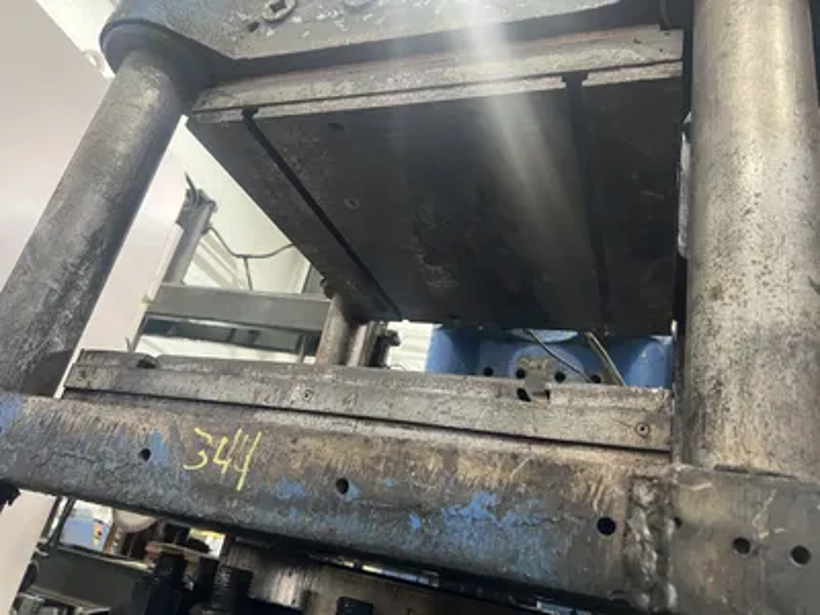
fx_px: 616
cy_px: 308
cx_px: 410
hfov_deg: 67.3
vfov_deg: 53.1
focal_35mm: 26
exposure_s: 1/60
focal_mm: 5.7
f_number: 1.5
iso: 250
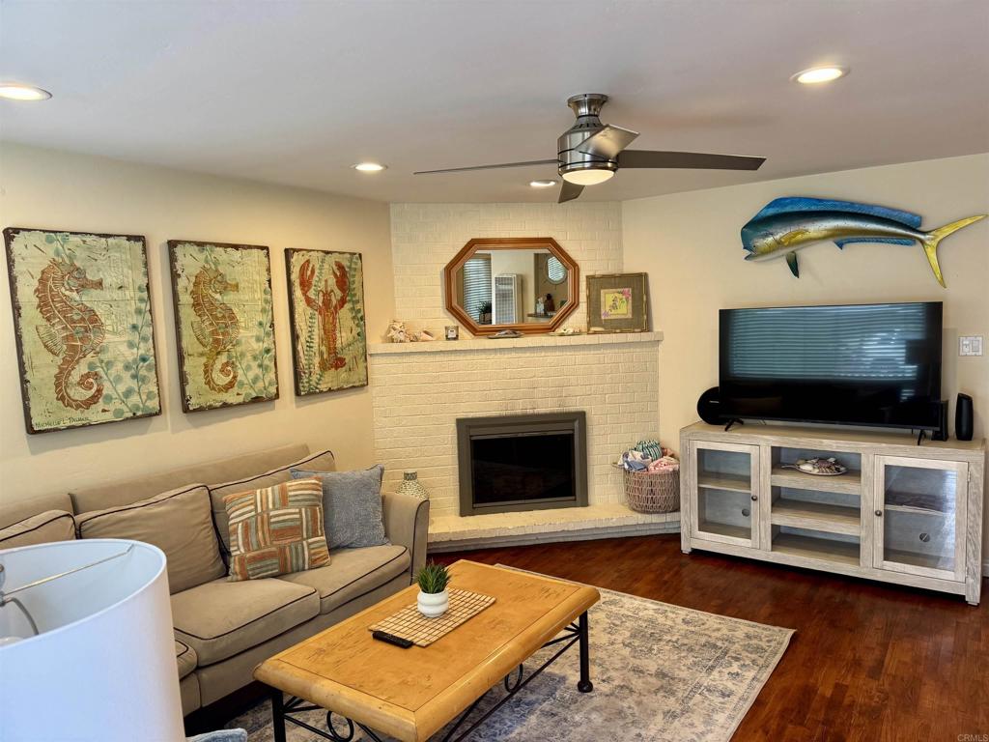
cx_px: 494
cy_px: 371
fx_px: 686
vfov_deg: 56.8
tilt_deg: -6.2
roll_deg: +1.9
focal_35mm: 24
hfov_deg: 71.6
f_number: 1.78
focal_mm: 6.76
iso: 200
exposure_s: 1/120
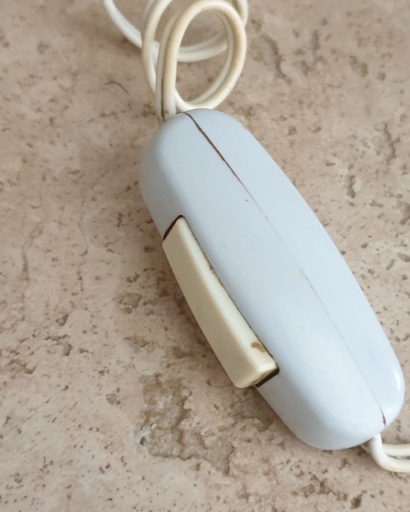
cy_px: 242
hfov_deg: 25.8
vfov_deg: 32.0
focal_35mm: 59
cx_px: 234
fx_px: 895
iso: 320
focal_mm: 4.3
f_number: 1.5
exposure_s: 1/20
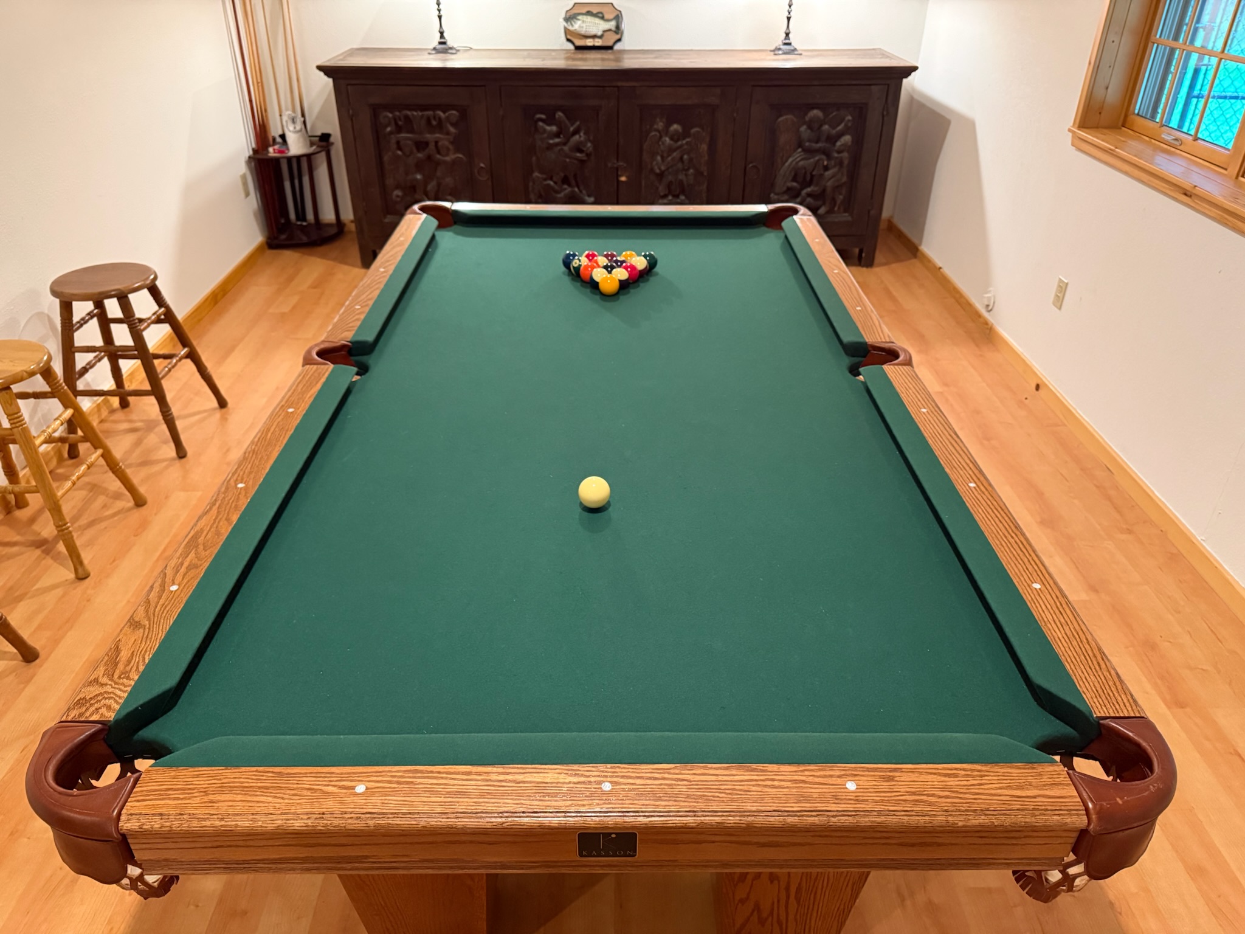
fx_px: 863
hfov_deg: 71.6
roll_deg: -0.9
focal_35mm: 24
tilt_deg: -31.7
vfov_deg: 56.8
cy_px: 467
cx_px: 622
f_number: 1.78
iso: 800
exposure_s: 1/60
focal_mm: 6.76
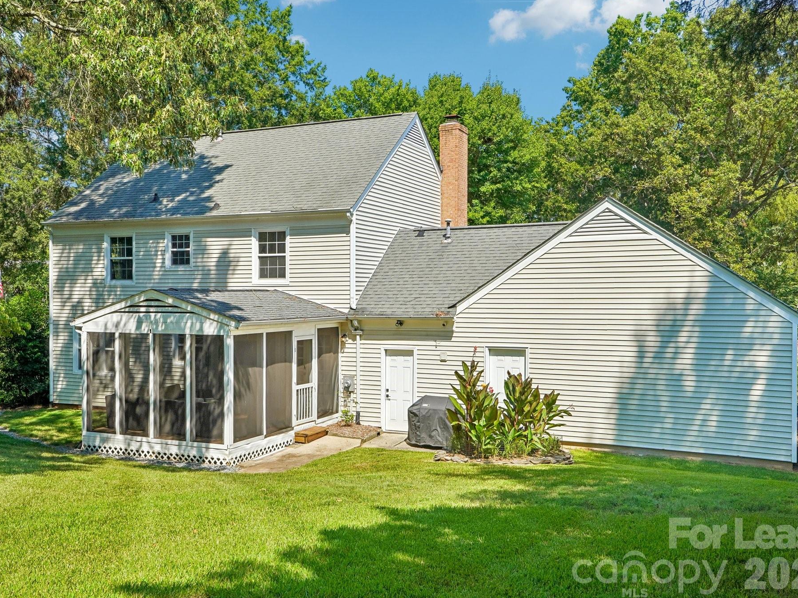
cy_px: 301
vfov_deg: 42.9
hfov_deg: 55.3
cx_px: 384
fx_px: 761
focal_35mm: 33
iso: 100
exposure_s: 1/125
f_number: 8
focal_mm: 20
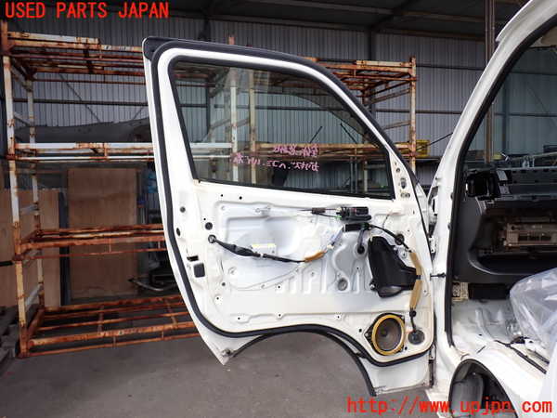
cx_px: 278
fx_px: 483
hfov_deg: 60.0
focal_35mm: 30
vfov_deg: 46.8
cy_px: 209
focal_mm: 5.4
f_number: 3.2
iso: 100
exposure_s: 1/500
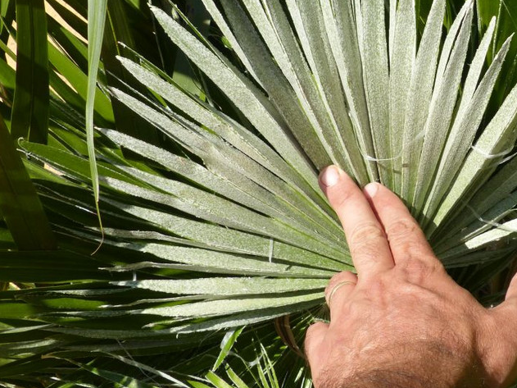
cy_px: 89
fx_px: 1060
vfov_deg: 20.5
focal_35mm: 71
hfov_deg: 27.0
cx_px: 397
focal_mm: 7.6
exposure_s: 1/800
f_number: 4
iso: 100
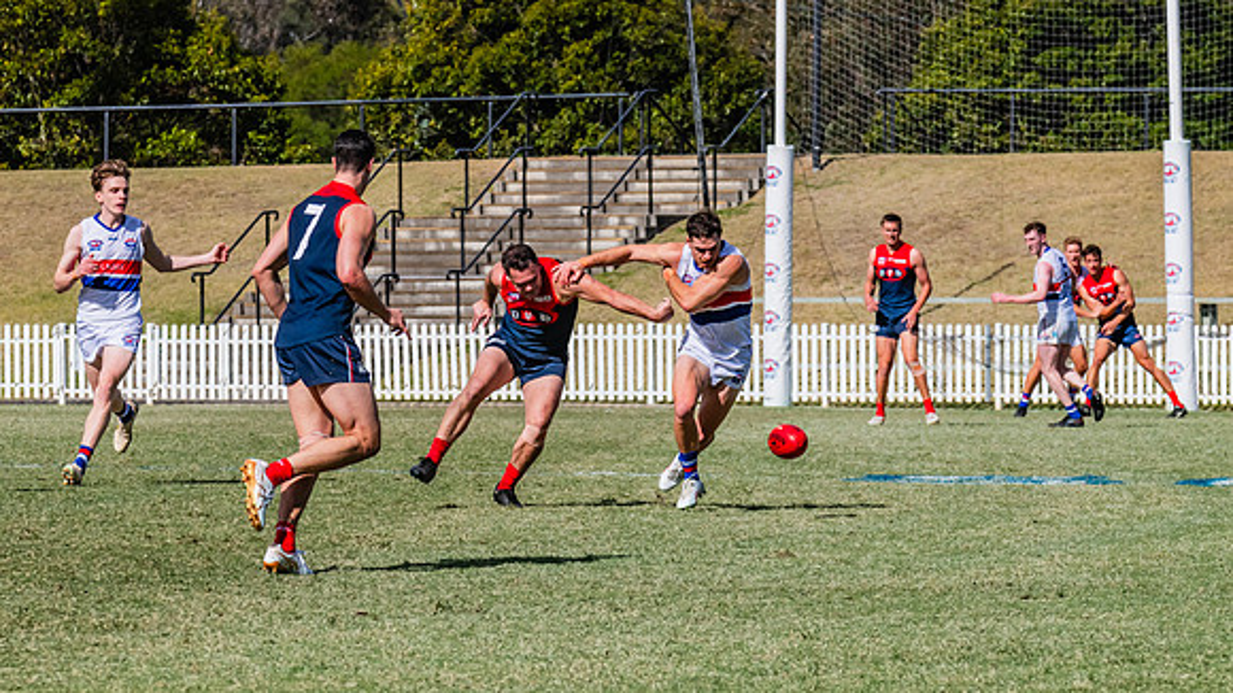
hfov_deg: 7.0
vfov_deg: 3.9
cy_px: 379
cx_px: 537
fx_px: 10143
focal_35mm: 310
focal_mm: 240
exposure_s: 1/2000
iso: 800
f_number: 13
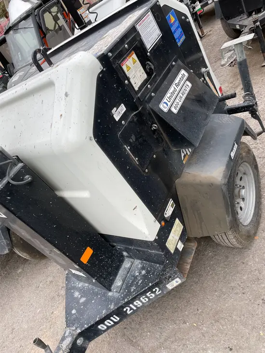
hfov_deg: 53.1
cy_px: 176
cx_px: 132
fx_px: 265
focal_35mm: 26
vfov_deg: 67.3
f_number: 1.6
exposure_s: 1/139
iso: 32
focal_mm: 4.2
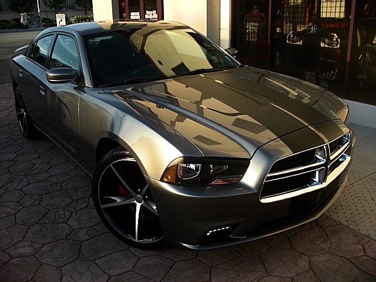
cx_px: 188
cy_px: 141
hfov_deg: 51.4
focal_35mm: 36
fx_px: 391
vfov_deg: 39.7
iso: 50
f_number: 2.8
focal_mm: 6.3
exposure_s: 1/250
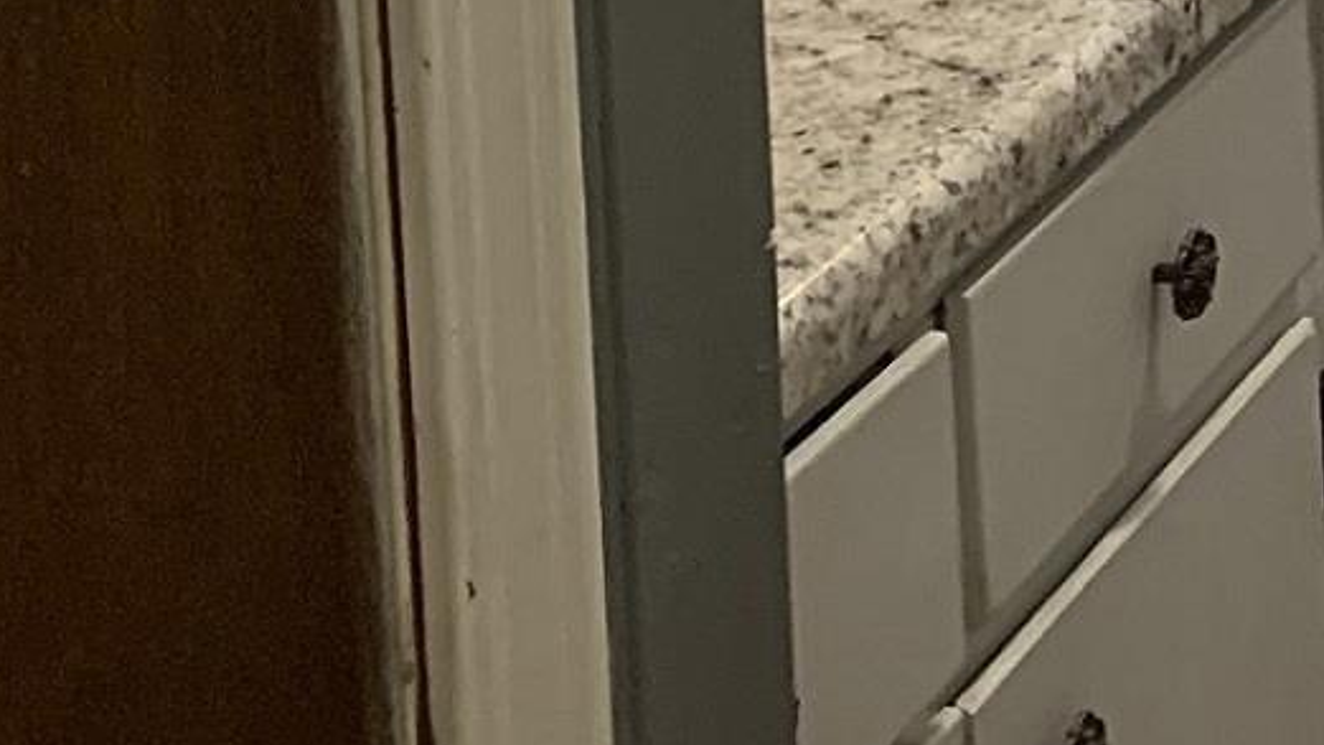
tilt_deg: -6.0
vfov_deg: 8.8
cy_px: -1185
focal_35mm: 122
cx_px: 2671
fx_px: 4283
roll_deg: +1.5
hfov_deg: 14.5
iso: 160
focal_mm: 4.25
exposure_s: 1/60
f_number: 1.8
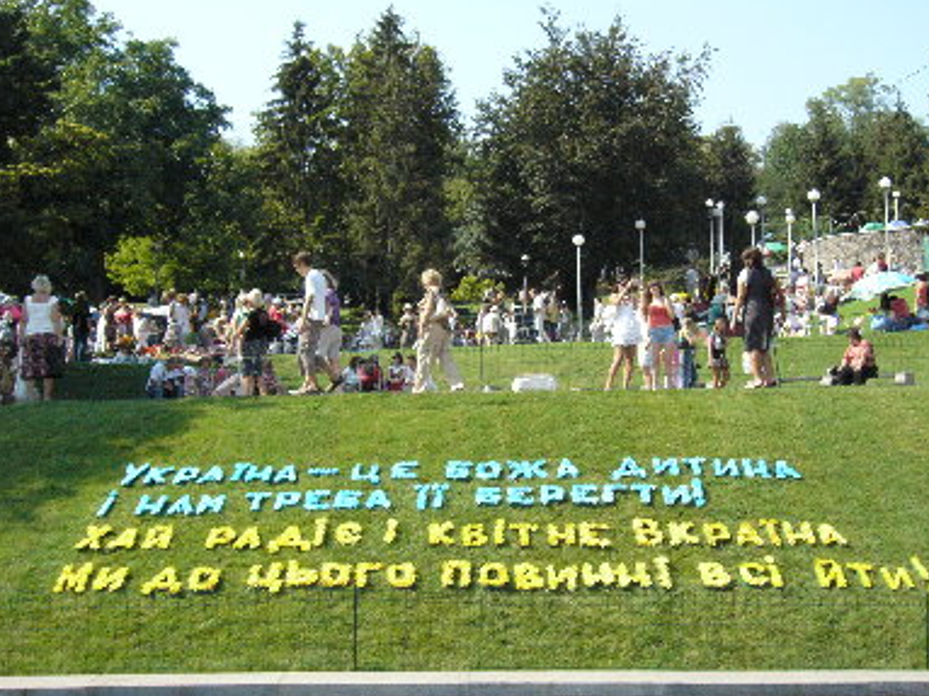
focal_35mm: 47
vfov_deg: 30.9
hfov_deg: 40.4
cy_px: 352
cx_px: 475
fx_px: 1261
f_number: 9
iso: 400
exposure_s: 1/400
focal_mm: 7.5
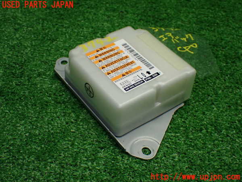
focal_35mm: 50
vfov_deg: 29.1
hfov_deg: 38.2
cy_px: 91
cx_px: 121
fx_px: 350
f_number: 3.2
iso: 500
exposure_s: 1/200
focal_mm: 9.01
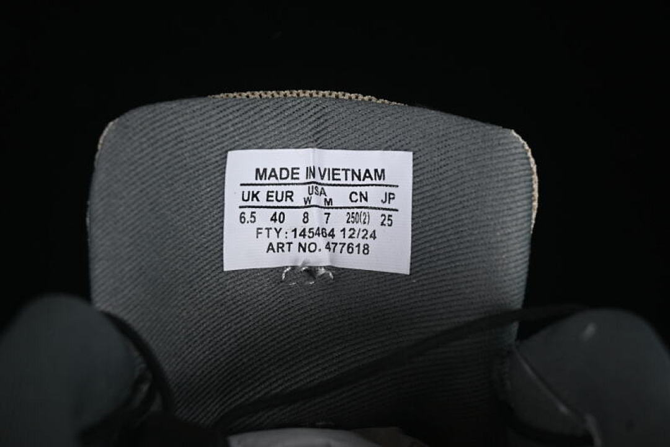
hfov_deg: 27.0
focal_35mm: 75
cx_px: 335
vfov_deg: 18.2
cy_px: 224
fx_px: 1396
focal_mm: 50
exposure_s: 1/60
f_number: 8
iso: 160
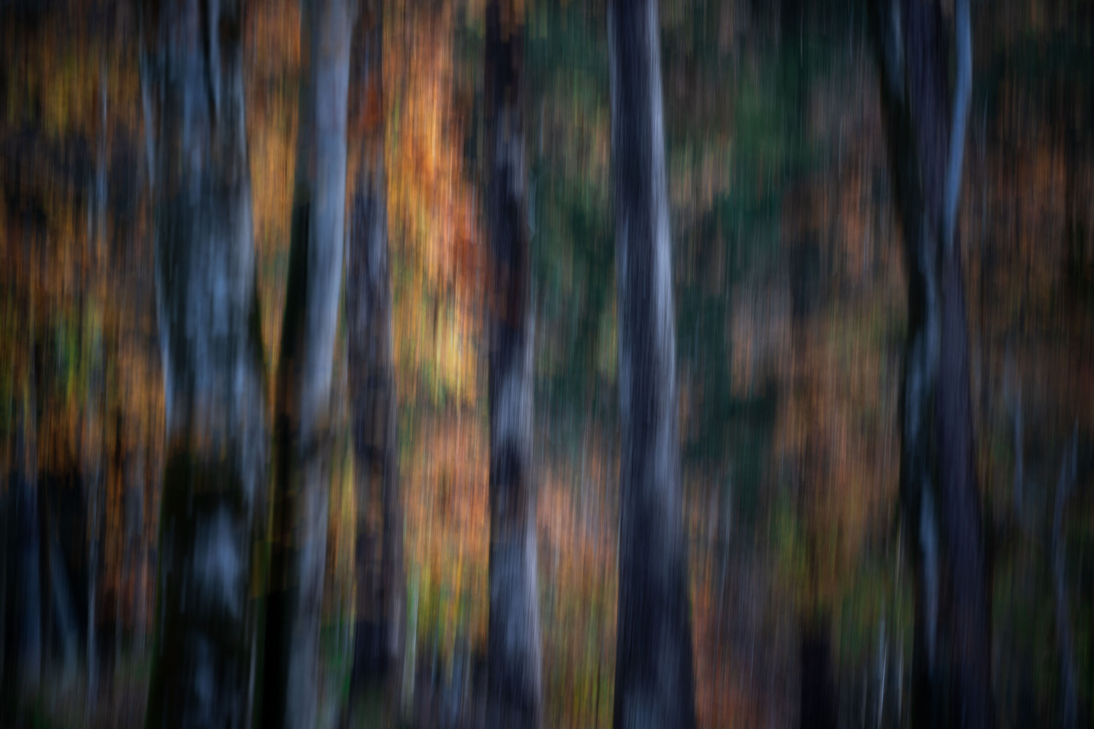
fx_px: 7521
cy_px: 364
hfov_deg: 8.3
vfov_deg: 5.6
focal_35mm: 248
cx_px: 547
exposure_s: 1/15
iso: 100
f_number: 5.6
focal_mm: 165
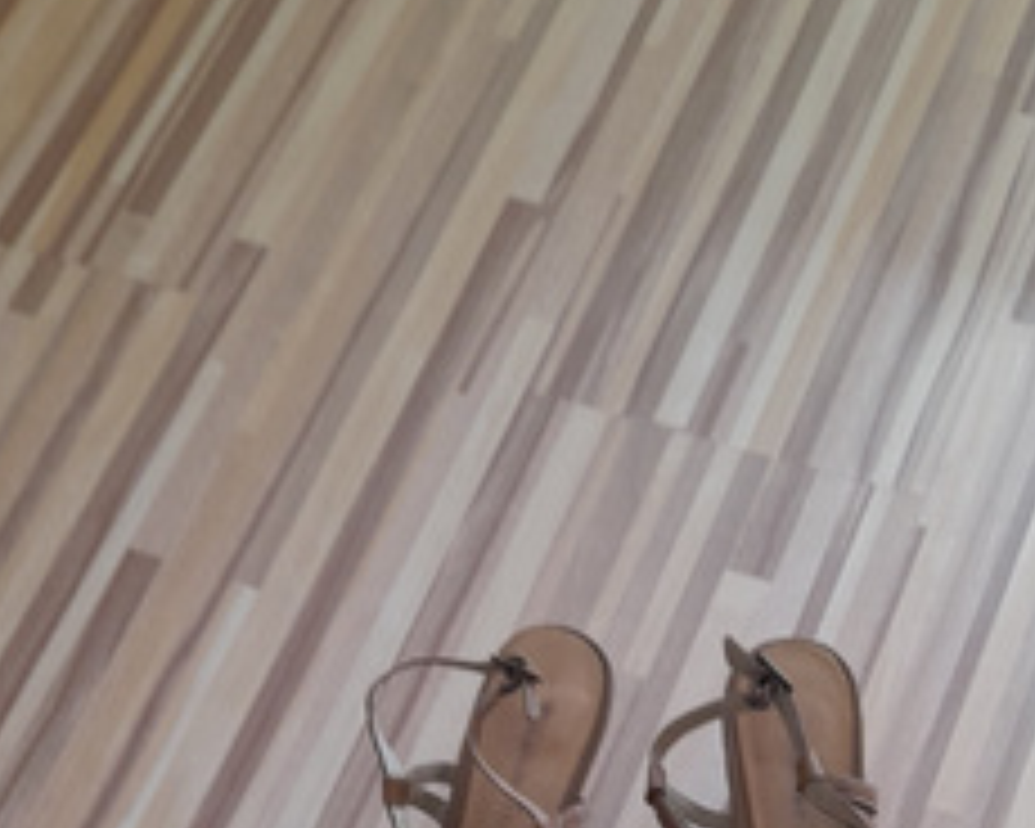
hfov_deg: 35.3
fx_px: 1623
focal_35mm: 53
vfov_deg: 25.4
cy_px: 1017
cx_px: 565
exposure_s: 1/50
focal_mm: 4.6
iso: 80
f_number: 2
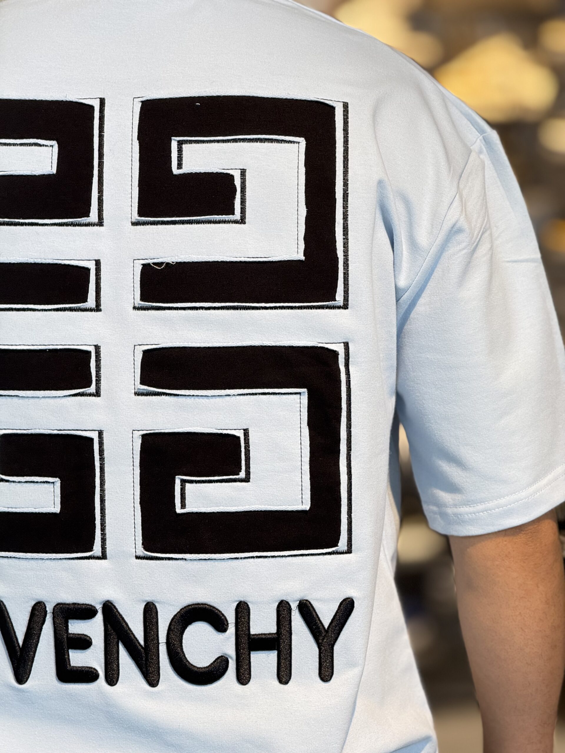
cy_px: 376
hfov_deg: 12.3
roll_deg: -0.4
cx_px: 282
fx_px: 2612
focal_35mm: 120
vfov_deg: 16.4
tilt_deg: -4.6
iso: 125
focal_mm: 15.66
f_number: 2.8
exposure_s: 1/100
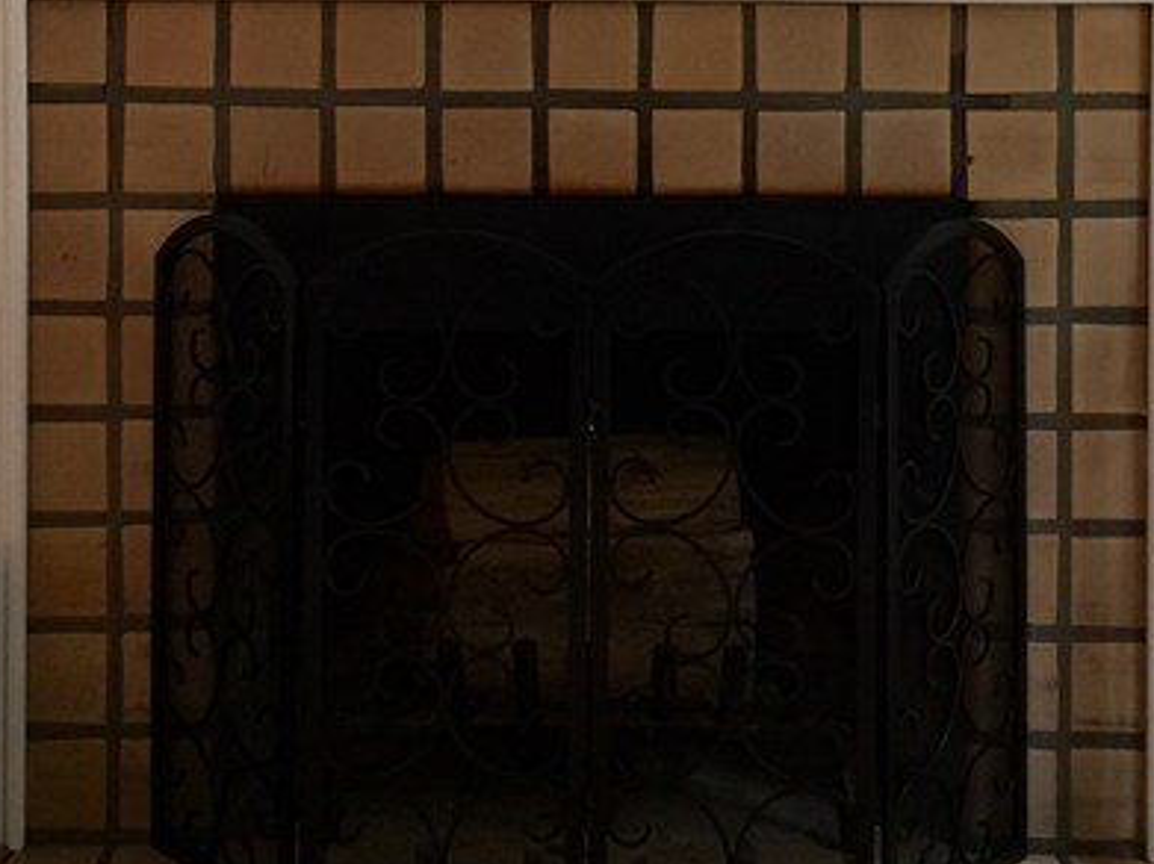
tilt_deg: -0.4
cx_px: 596
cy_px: -27
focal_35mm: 76
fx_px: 2533
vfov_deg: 18.8
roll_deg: -0.2
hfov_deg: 25.7
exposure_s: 1/15
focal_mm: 4.15
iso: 32
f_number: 2.2
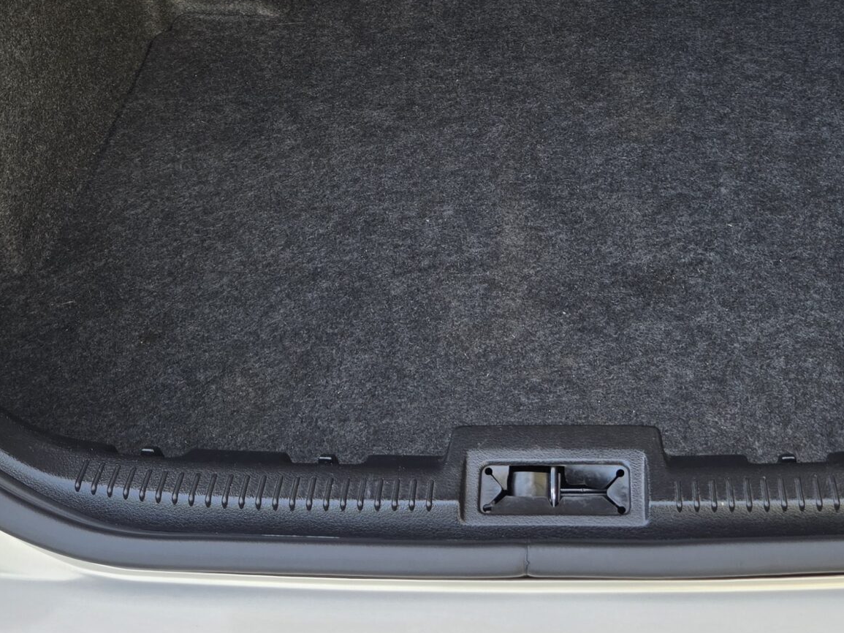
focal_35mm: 51
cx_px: 548
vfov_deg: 27.1
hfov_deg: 37.2
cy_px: 16
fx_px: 1243
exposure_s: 1/180
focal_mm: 5.4
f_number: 1.8
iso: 32
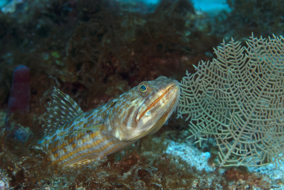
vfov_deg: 15.2
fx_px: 711
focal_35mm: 90
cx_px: 142
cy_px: 95
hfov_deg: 22.6
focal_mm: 60
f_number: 11
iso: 160
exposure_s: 1/125
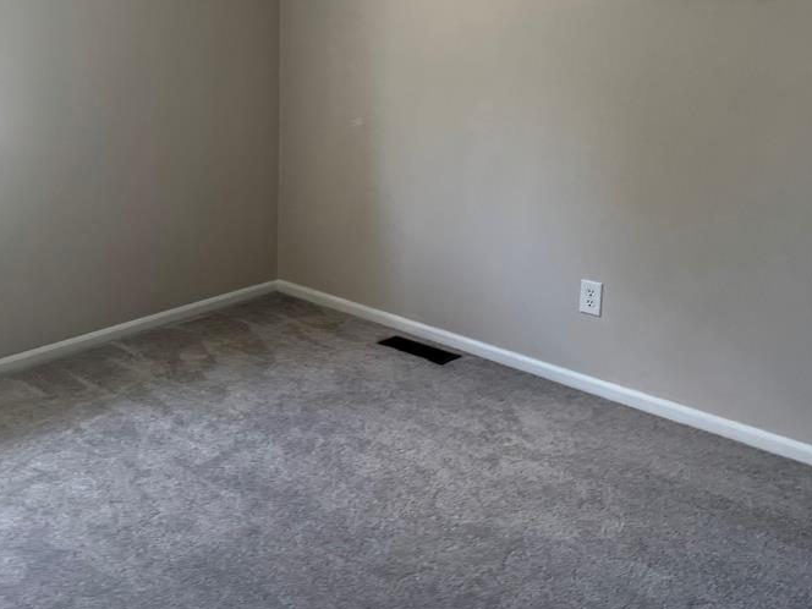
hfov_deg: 49.7
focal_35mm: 37
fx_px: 868
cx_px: 307
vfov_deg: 38.1
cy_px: 185
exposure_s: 1/121
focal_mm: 6.76
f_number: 1.78
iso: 80
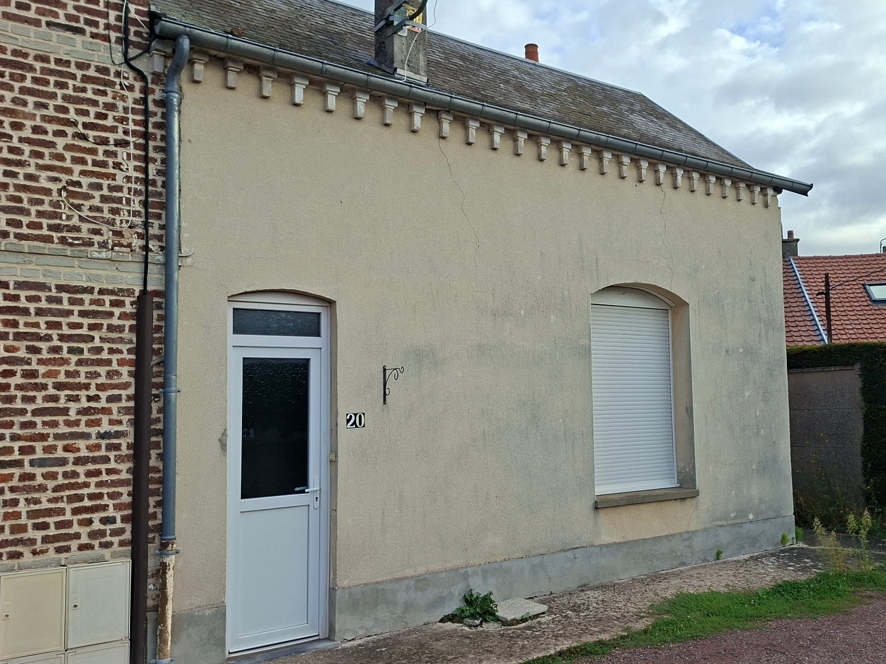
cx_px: 534
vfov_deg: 44.2
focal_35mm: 32
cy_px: 335
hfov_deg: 56.4
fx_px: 819
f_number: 1.8
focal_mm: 5.54
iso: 40
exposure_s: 1/1965
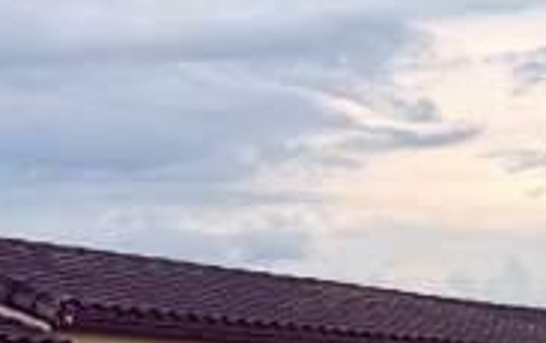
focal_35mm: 111
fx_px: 1654
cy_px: 480
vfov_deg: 11.4
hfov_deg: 18.1
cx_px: 585
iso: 80
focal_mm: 6.76
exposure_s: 1/1410
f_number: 1.78
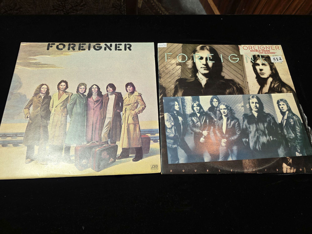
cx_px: 156
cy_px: 117
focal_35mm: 23
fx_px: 207
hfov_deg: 73.9
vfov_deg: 58.9
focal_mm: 6.3
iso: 40
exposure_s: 1/100
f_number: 1.7
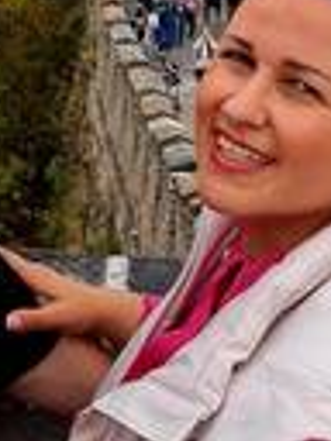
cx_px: 138
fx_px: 1466
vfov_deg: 16.6
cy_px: -48
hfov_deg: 12.9
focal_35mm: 115
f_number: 1.8
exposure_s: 1/1000
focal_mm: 5.54
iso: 40
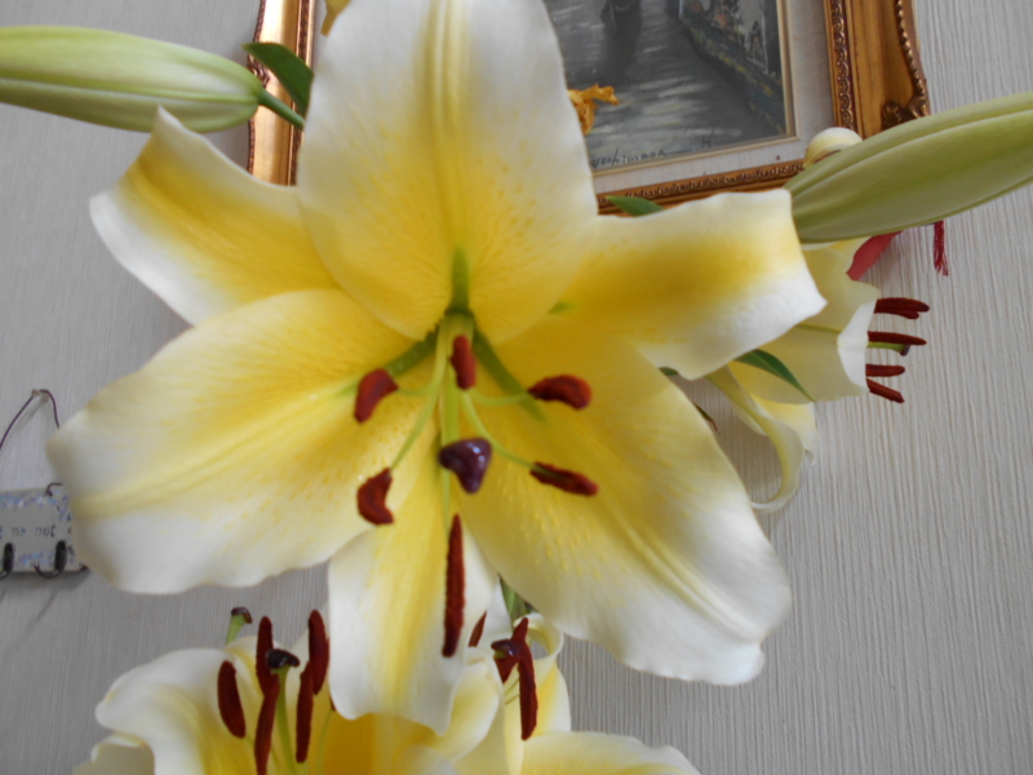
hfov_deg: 67.3
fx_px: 776
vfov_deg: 53.1
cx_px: 516
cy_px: 388
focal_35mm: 26
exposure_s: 1/30
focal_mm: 4.6
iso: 160
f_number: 3.2
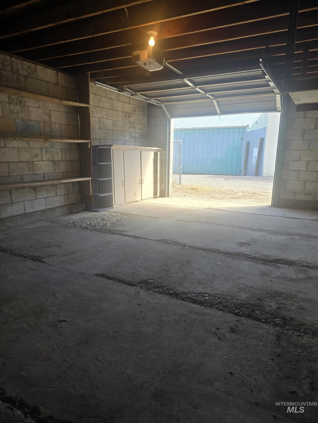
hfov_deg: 58.9
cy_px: 212
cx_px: 159
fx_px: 282
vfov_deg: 73.9
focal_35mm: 23
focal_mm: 6.3
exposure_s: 1/120
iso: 25
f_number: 1.7
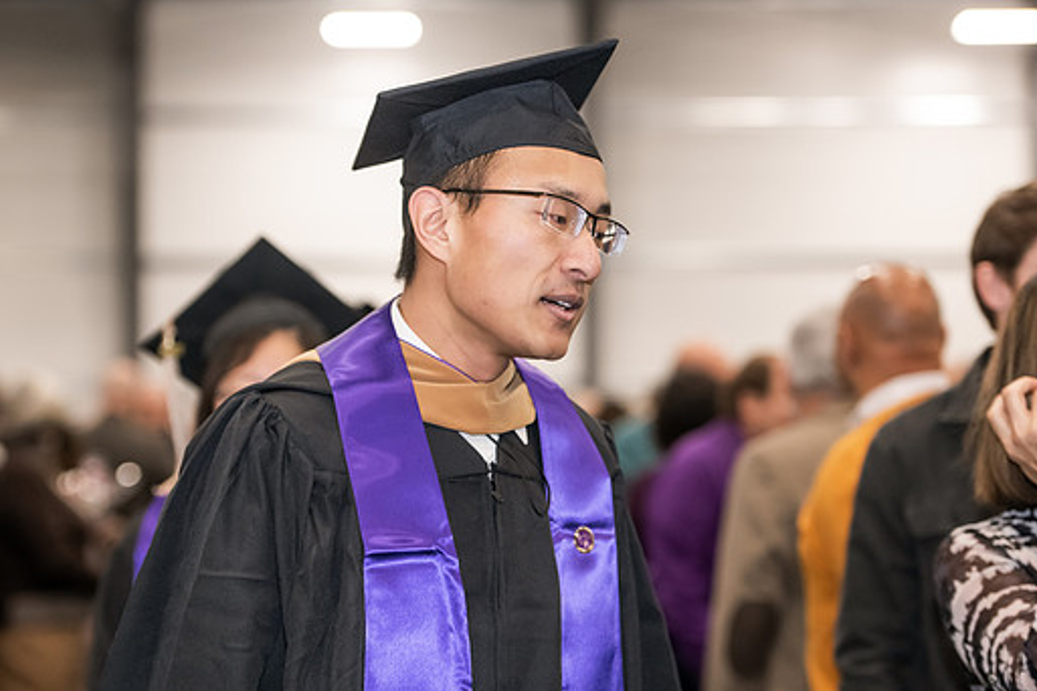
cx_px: 489
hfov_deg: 18.1
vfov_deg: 12.1
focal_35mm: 113
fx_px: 3255
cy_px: 340
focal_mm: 100
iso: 2000
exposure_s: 1/200
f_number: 3.2
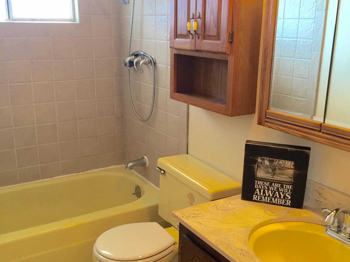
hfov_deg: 47.9
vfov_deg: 36.8
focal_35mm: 39
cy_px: 138
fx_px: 394
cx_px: 176
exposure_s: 1/30
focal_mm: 4.15
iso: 64
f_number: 2.2
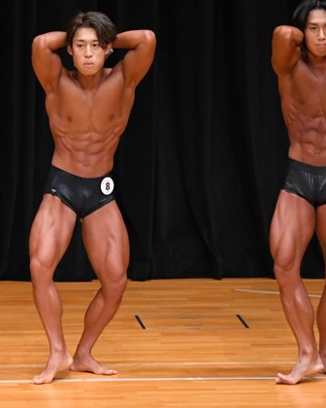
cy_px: 187
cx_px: 45
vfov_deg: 4.4
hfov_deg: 3.5
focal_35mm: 441
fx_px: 5319
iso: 4000
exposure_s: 1/400
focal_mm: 170
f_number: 5.6
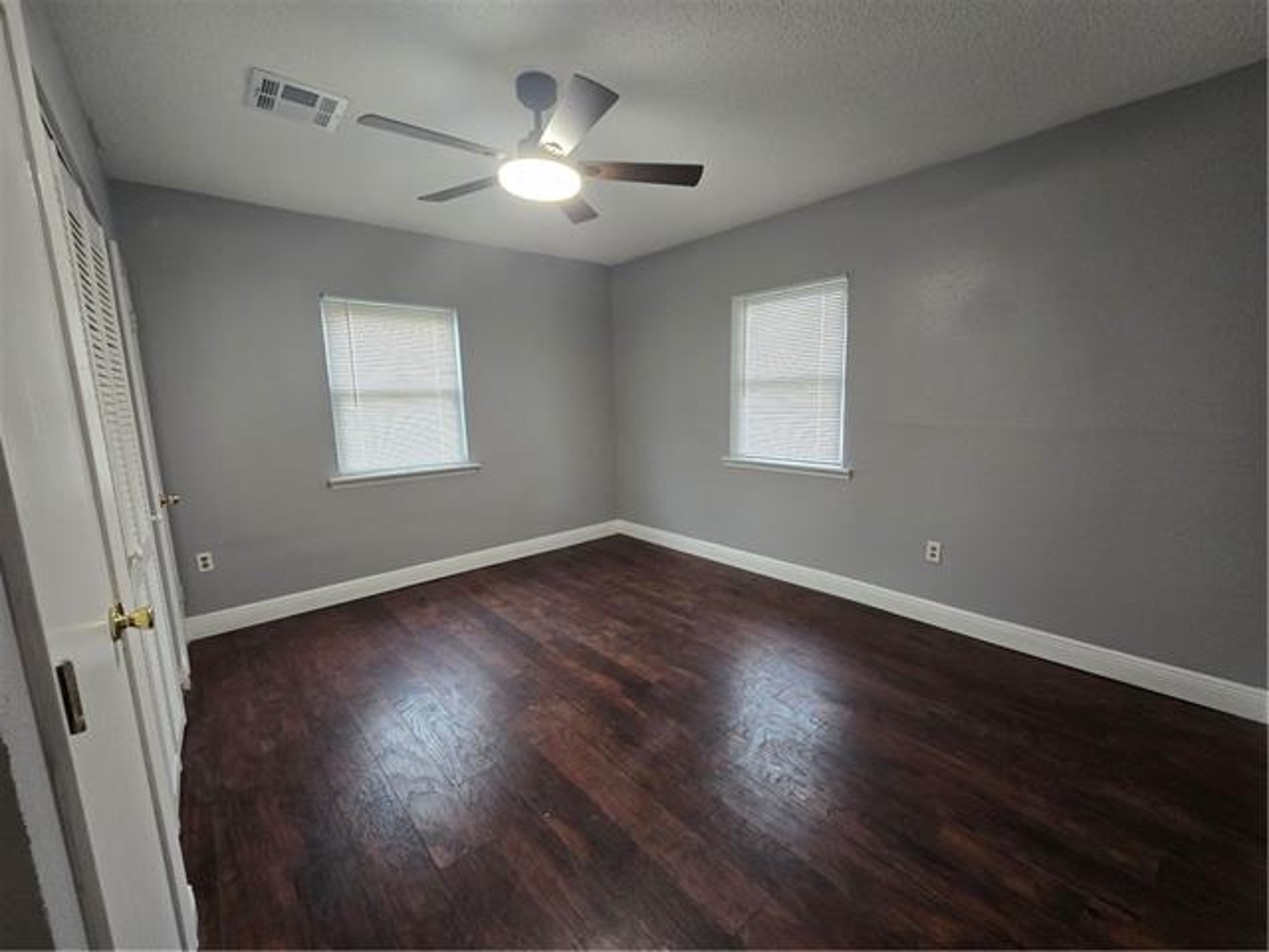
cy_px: 476
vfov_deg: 89.9
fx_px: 477
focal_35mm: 13
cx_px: 634
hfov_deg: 106.2
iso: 200
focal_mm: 2.2
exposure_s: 1/60
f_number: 2.2
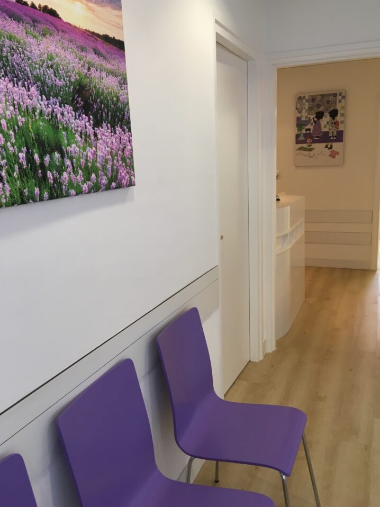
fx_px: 454
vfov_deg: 58.4
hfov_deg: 45.4
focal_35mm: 31
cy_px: 246
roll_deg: +3.2
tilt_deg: -11.2
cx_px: 199
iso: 80
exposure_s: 1/33
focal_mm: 4.15
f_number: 2.2
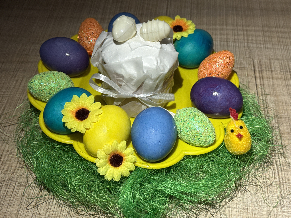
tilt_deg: -48.1
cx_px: 146
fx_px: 404
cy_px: 109
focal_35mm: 48
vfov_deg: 30.3
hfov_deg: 39.7
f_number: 1.78
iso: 250
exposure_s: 1/58
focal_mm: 6.76
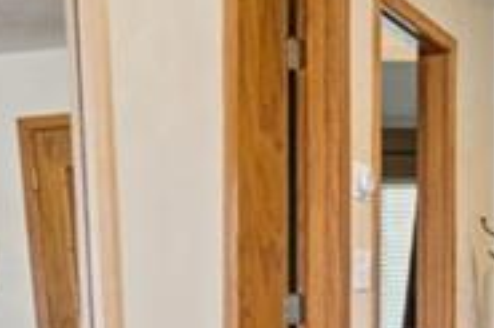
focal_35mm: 83
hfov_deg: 20.7
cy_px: 289
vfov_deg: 16.2
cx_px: 750
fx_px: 1138
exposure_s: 1/2
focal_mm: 15
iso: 50
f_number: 11
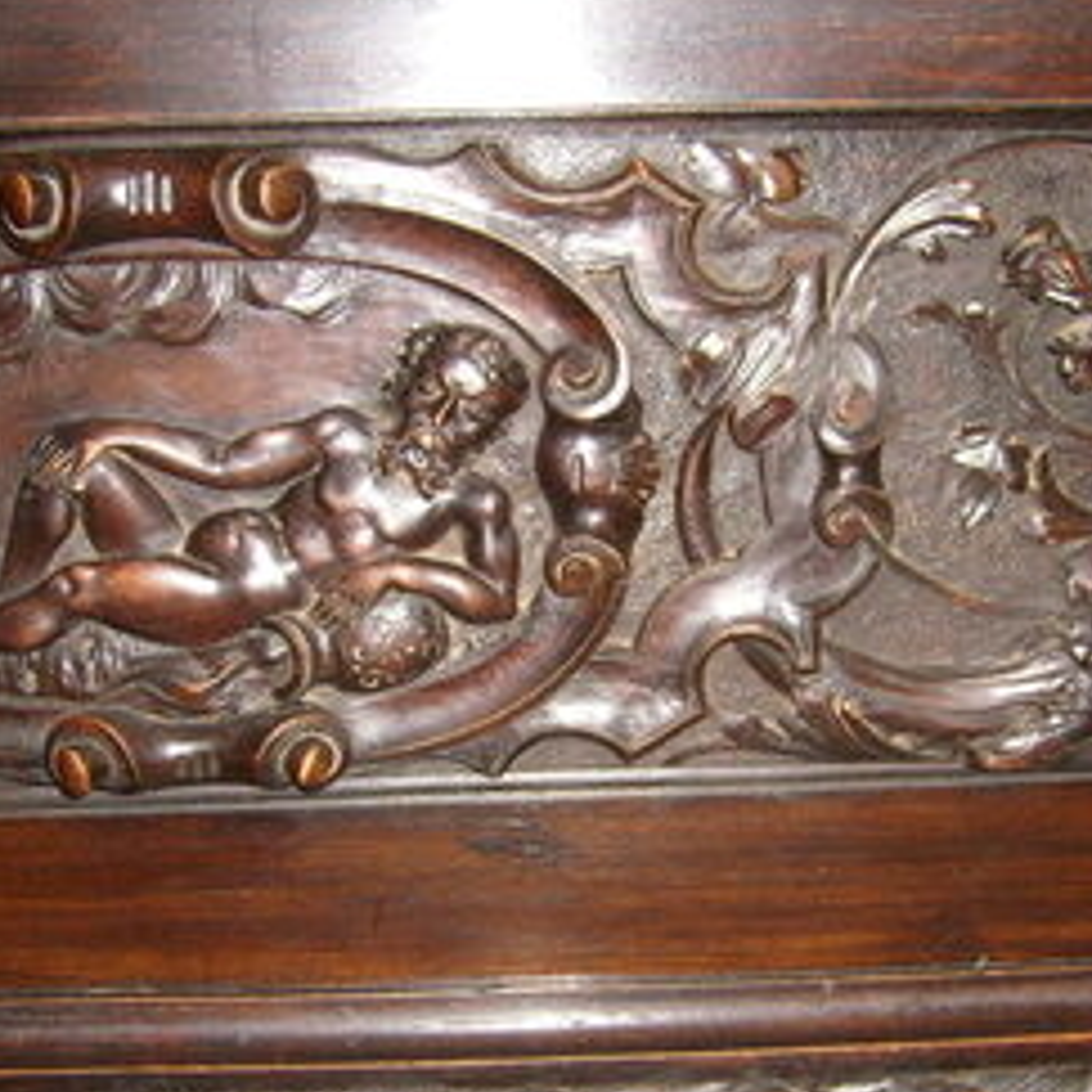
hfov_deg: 33.4
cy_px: 643
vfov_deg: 33.3
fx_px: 1820
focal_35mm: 51
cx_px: 557
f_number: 2.8
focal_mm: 5.8
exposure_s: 1/45
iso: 100
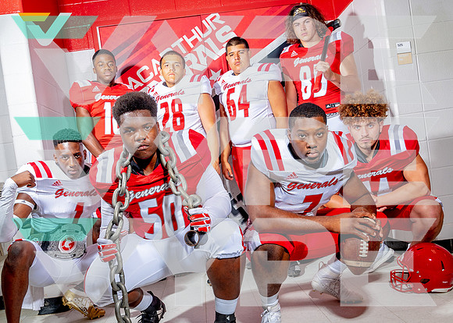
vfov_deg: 42.2
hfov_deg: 56.9
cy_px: 188
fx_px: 418
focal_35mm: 32
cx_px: 225
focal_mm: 24
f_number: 8
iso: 100
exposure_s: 1/125
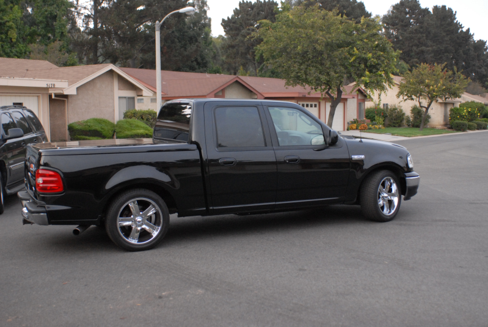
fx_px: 570
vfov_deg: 32.0
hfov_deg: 46.3
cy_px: 164
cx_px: 244
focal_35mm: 42
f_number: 2.8
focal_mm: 28
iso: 800
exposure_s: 1/25
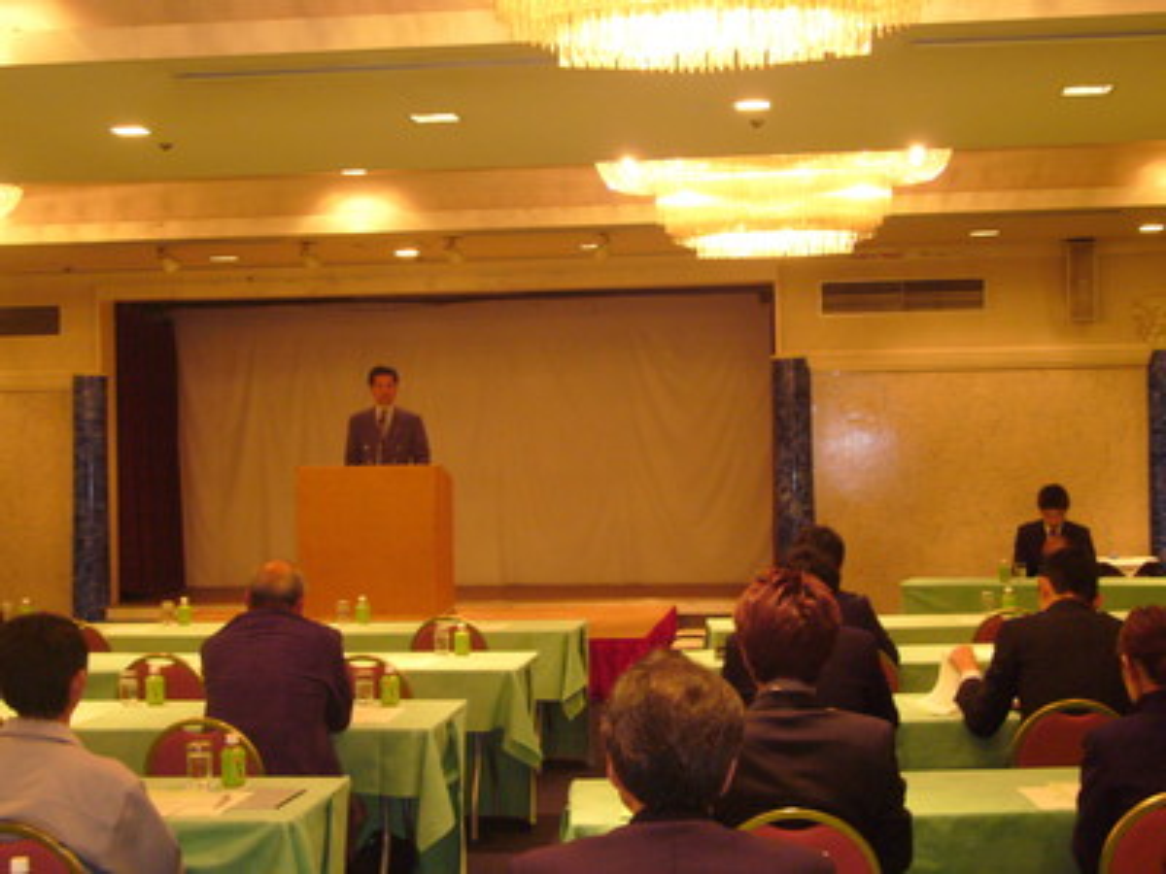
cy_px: 437
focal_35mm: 58
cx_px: 583
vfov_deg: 25.2
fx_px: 1954
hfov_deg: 33.2
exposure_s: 1/8
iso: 200
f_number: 4
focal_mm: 9.6
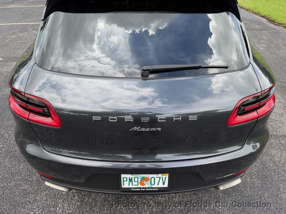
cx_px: 143
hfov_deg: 71.6
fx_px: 198
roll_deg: +1.0
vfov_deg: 56.8
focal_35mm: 24
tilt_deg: -36.2
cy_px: 107
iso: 80
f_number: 1.78
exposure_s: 1/858
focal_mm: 6.76
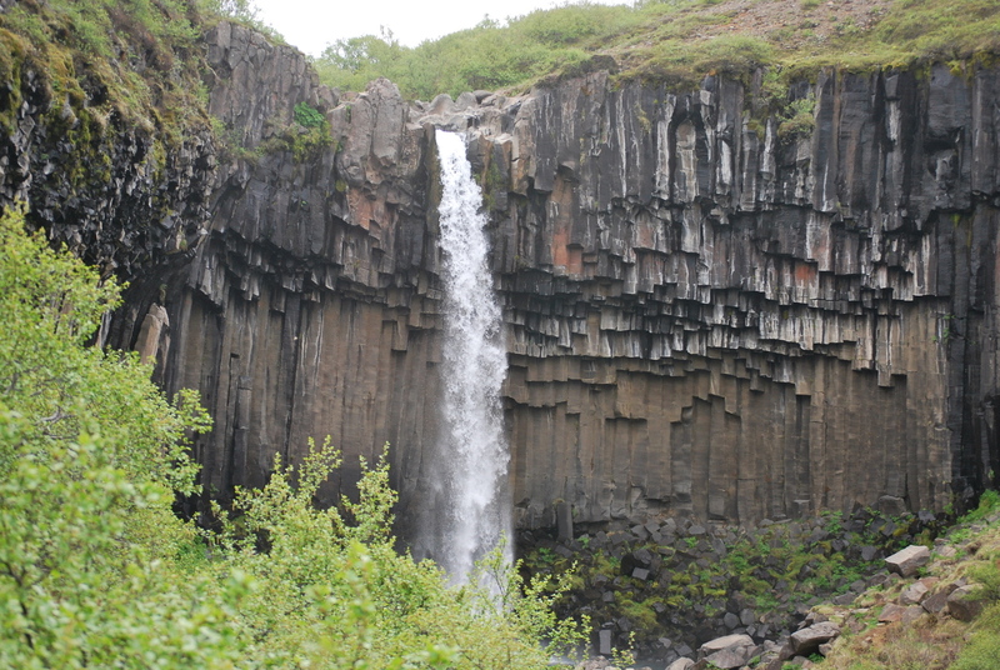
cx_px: 500
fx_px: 2295
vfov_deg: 16.6
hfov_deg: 24.6
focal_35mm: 82
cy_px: 335
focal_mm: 55
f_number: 4
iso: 400
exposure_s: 1/500
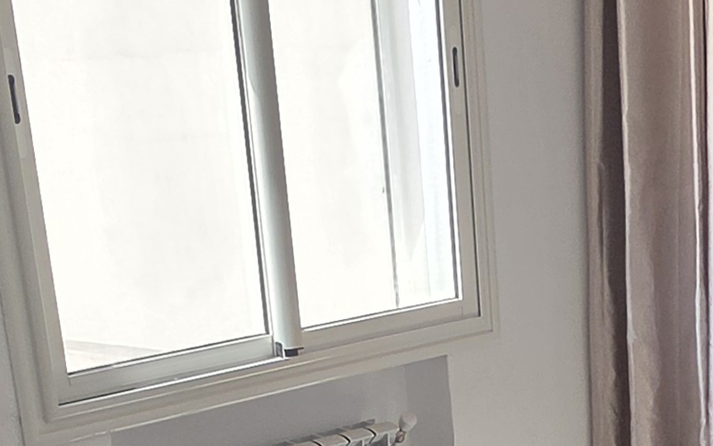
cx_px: 406
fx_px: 1380
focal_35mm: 71
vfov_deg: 17.1
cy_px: 597
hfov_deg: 28.9
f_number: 1.9
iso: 64
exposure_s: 1/719
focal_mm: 2.2
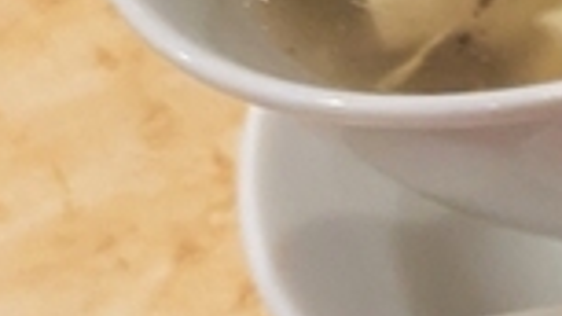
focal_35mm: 214
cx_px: 2020
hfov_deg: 7.8
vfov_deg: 5.6
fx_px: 3188
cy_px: 582
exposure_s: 1/50
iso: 537
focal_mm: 5.43
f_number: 1.89
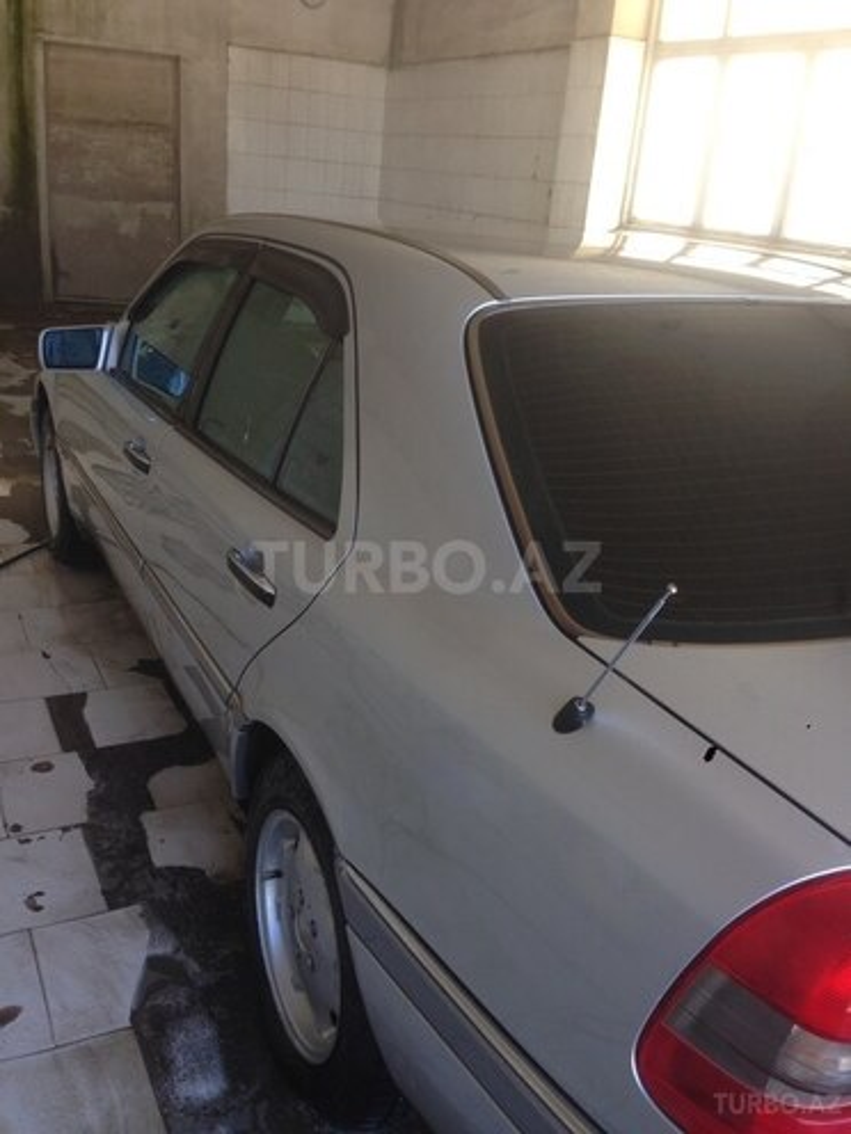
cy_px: 567
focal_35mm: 33
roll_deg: -4.2
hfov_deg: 42.9
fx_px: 1082
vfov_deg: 55.4
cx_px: 426
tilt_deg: -18.6
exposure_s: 1/60
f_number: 2.4
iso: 50
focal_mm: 4.12
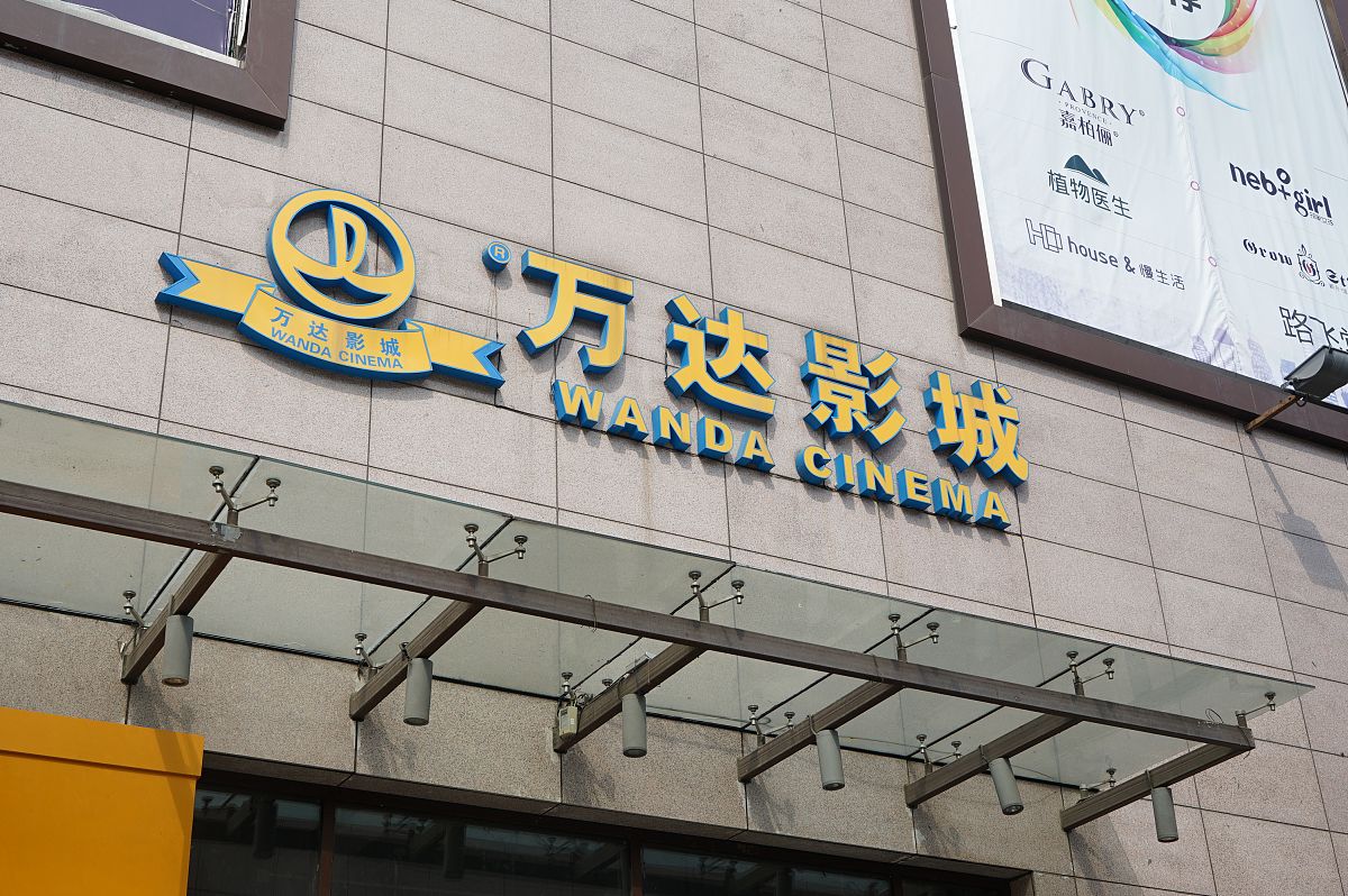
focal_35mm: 47
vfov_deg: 28.6
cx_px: 674
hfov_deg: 41.9
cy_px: 448
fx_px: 1758
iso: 320
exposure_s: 1/500
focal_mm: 47
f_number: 9
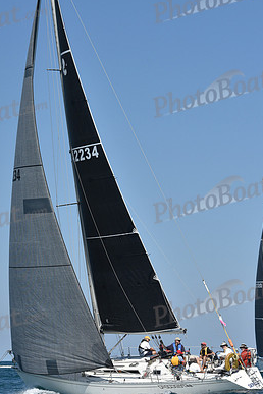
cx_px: 100
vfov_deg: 13.4
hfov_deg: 9.0
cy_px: 159
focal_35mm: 153
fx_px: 1676
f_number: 7.1
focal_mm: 102
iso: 250
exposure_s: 1/1600
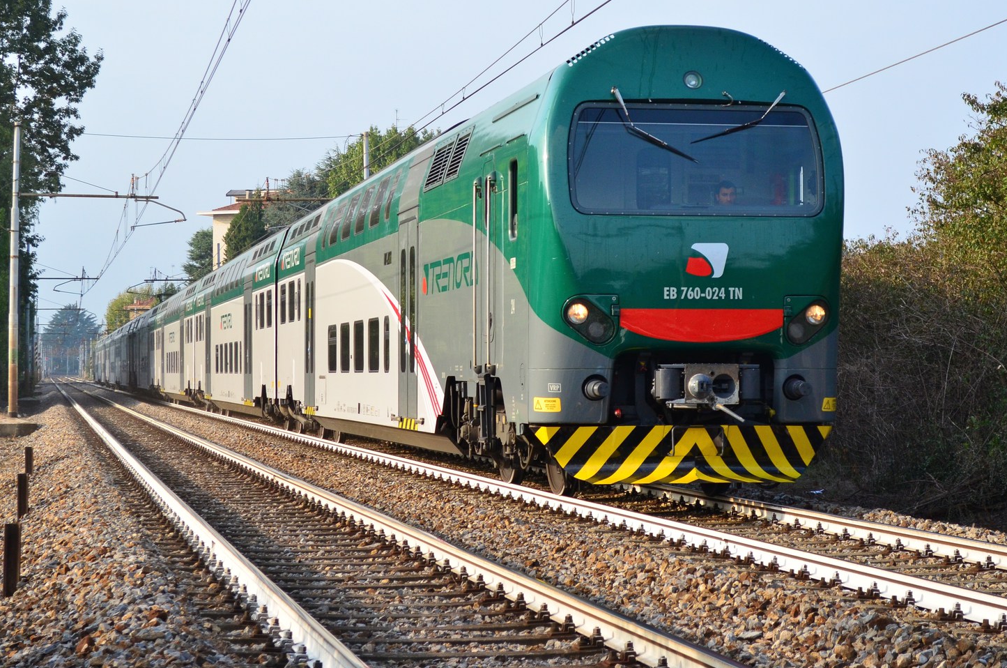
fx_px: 2504
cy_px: 241
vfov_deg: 15.2
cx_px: 525
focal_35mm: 90
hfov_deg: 22.7
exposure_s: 1/800
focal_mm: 45
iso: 500
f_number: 6.3
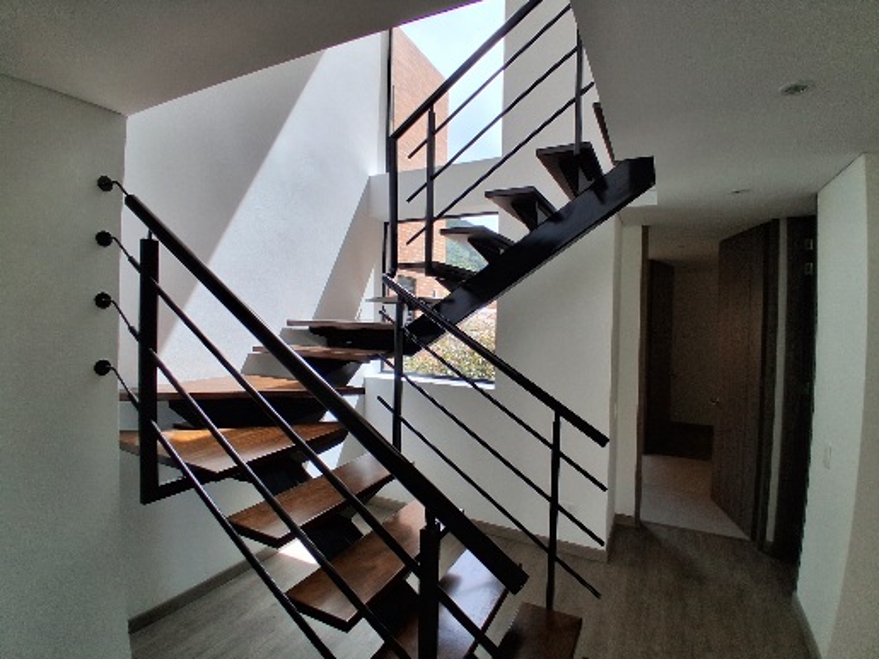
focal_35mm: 17
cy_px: 330
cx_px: 440
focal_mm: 1.4
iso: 50
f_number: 2.2
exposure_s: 1/476
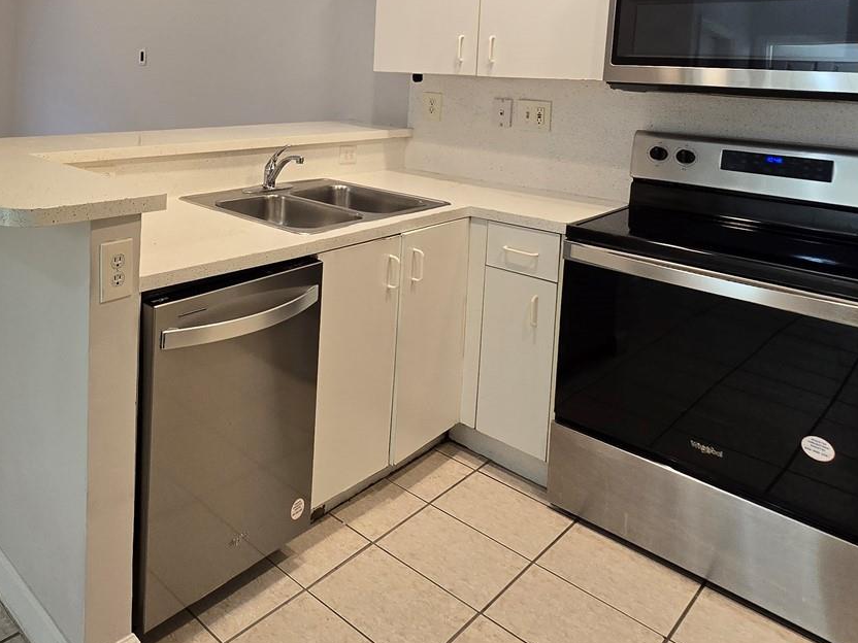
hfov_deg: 61.2
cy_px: 80
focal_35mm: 25
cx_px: 126
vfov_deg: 49.7
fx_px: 620
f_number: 2.2
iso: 160
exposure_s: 1/60
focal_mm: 2.2
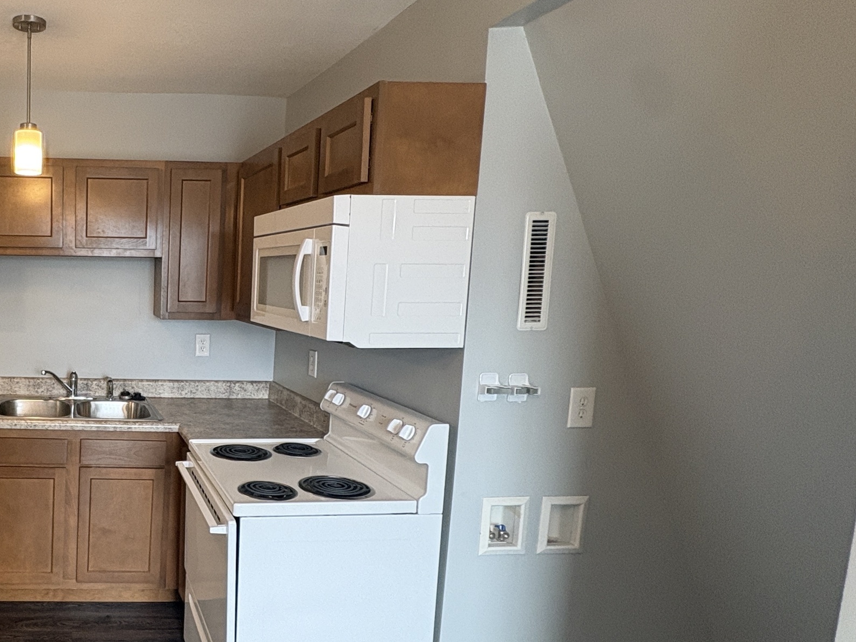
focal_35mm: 27
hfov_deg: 56.8
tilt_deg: -7.9
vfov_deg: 51.2
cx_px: 95
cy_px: 361
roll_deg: -1.1
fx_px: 668
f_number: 2.2
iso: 200
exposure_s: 1/120
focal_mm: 2.22
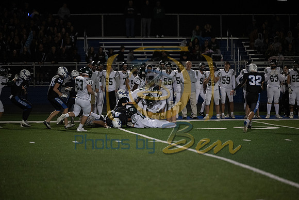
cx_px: 150
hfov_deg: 10.3
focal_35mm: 200
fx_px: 1661
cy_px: 100
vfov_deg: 6.9
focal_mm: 200
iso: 4000
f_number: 2.8
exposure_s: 1/1250
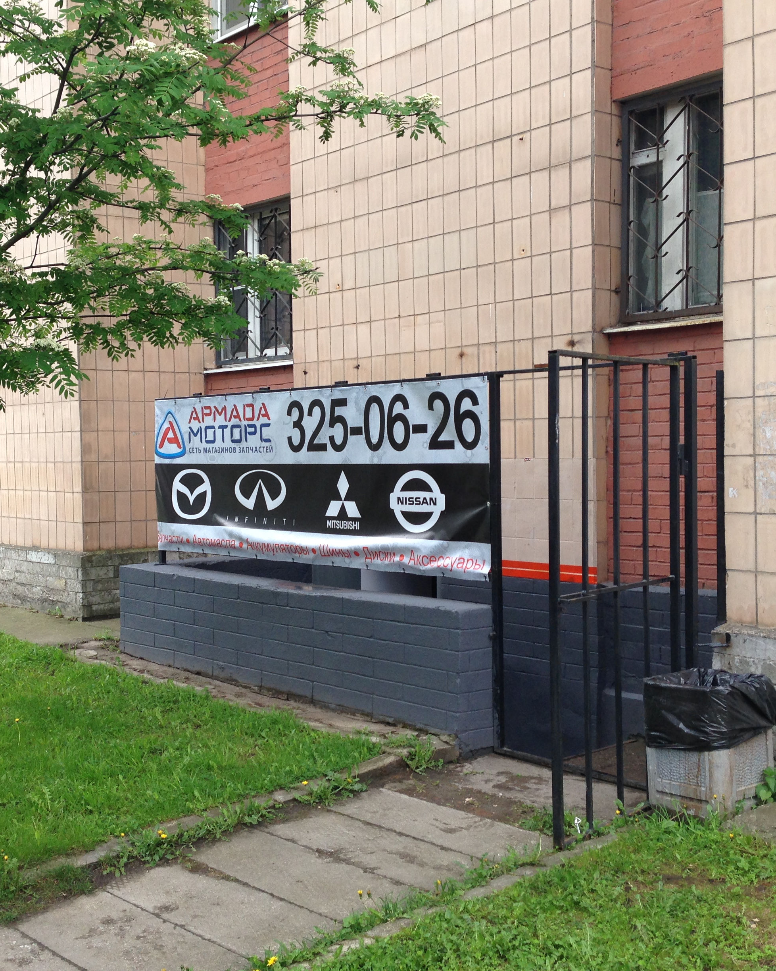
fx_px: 1234
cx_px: 271
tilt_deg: -1.6
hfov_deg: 34.6
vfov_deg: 42.9
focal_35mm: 43
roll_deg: +0.3
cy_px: 486
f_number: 2.4
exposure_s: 1/157
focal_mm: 4.12
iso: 50
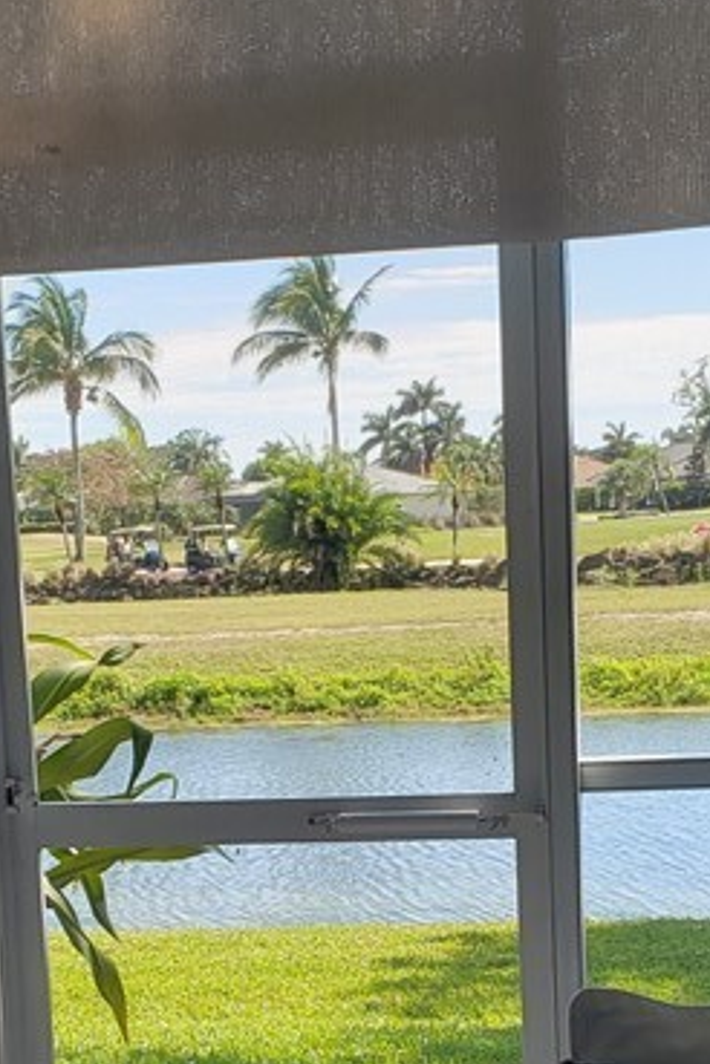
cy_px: 836
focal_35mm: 75
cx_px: 315
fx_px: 2219
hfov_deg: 18.2
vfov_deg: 26.5
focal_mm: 4.3
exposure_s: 1/322
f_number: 2.4
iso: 50
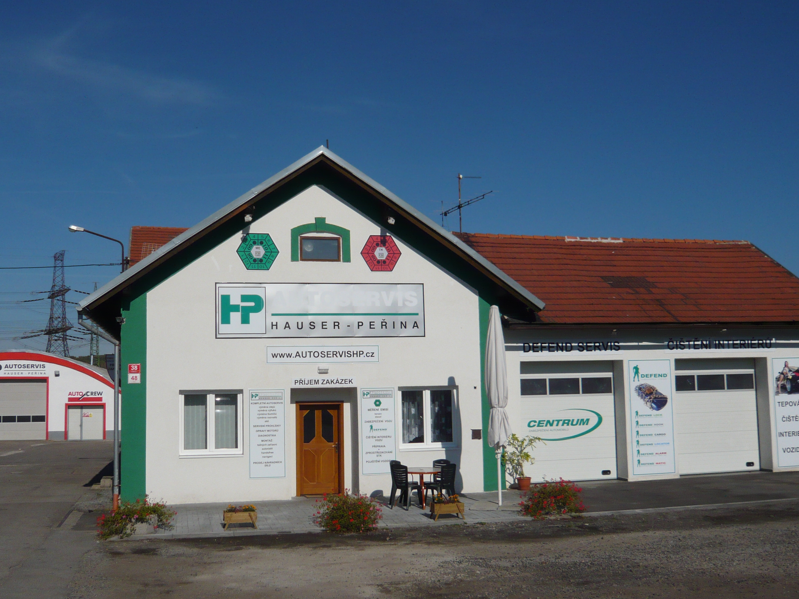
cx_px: 377
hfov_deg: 49.0
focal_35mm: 38
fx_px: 877
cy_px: 281
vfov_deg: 37.7
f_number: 9
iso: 100
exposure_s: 1/800
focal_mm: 5.2
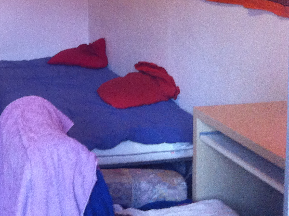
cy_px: -6
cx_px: -29
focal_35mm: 80
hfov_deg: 23.0
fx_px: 667
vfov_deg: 17.9
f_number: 2.8
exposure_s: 1/15
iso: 250
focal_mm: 3.85
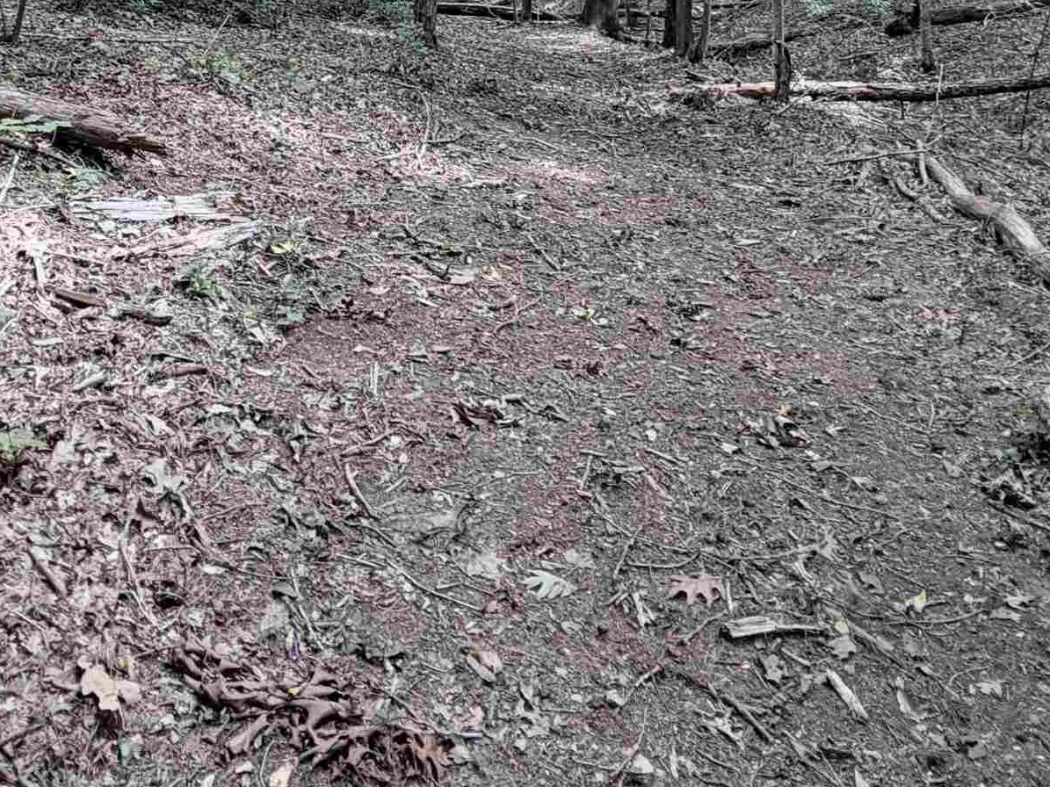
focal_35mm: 36
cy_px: -170
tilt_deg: +1.5
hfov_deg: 51.0
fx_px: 1092
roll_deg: +2.4
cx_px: 412
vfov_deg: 32.4
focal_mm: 2.22
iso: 200
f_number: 2.2
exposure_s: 1/121
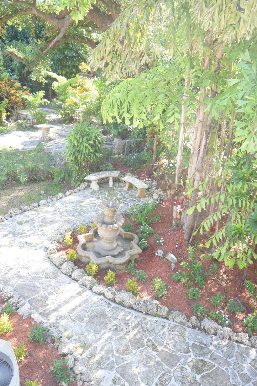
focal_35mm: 30
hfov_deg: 43.6
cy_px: 193
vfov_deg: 61.9
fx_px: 321
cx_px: 128
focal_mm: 20
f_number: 5.6
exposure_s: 1/80
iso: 400
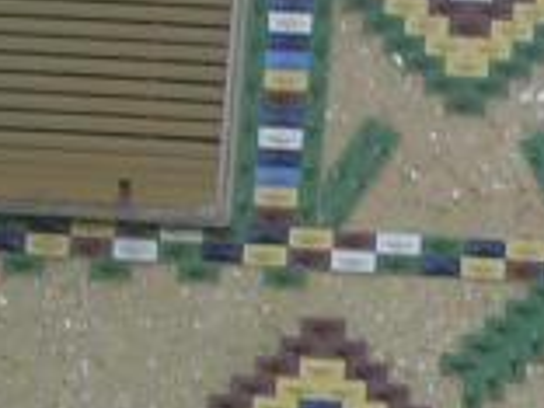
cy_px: 356
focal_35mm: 249
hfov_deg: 7.7
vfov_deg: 6.0
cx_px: 1039
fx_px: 3913
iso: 64
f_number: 4.8
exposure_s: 1/177
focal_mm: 7.8
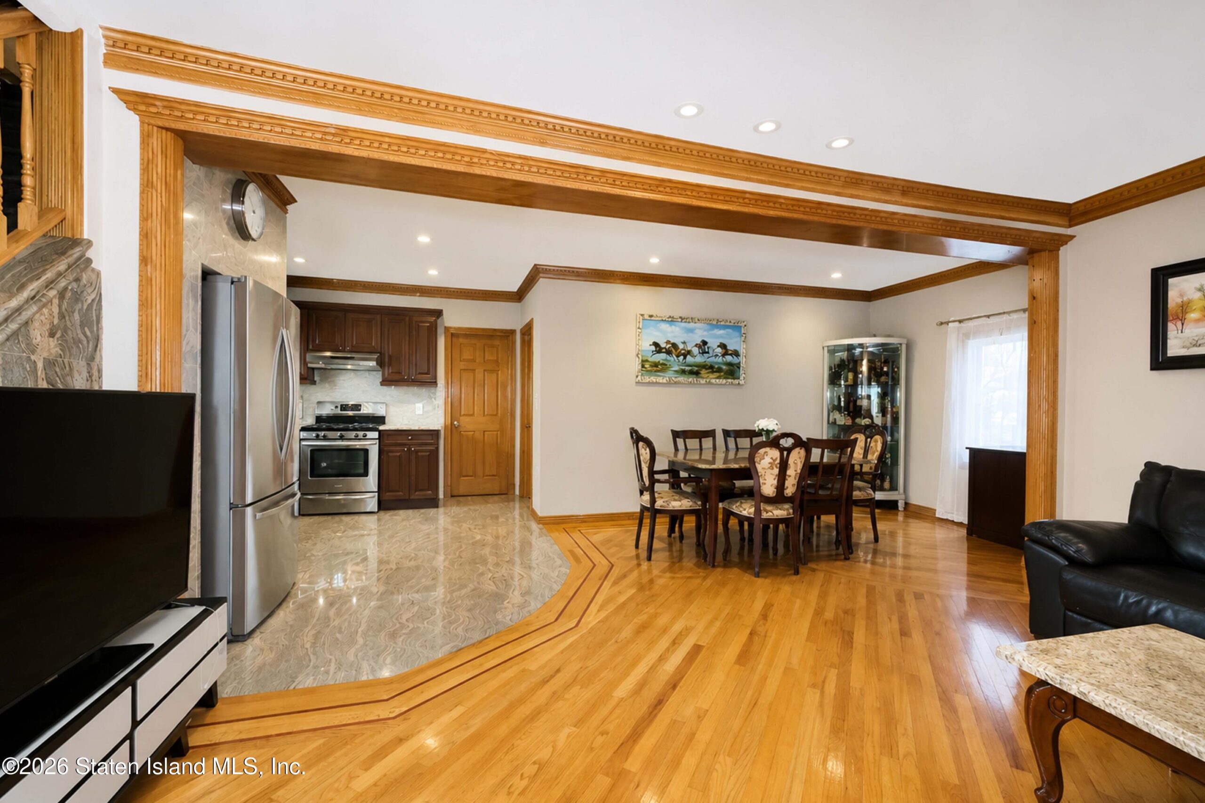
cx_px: 602
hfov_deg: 100.4
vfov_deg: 77.3
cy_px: 402
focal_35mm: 15
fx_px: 502
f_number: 7.1
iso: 2000
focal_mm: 10
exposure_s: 1/60
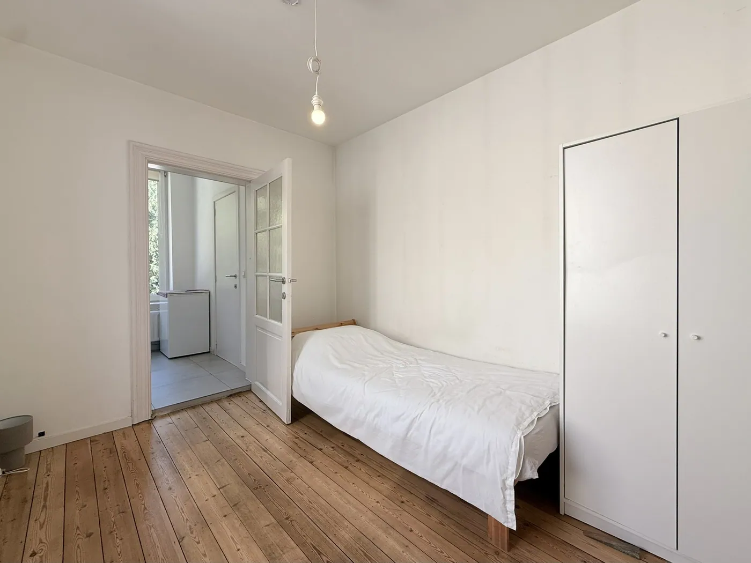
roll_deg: +0.7
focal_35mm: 14
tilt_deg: -2.2
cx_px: 376
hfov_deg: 102.1
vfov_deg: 85.7
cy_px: 282
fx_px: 304
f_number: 2.2
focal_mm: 2.22
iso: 50
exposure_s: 1/153
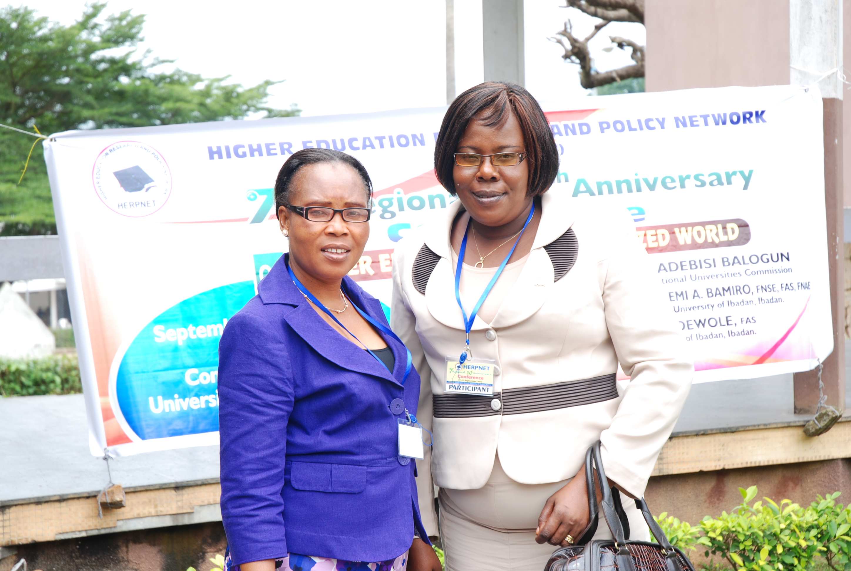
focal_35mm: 78
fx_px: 1848
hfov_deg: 25.9
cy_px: 286
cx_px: 426
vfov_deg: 17.6
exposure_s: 1/90
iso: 100
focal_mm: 52
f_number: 4.5
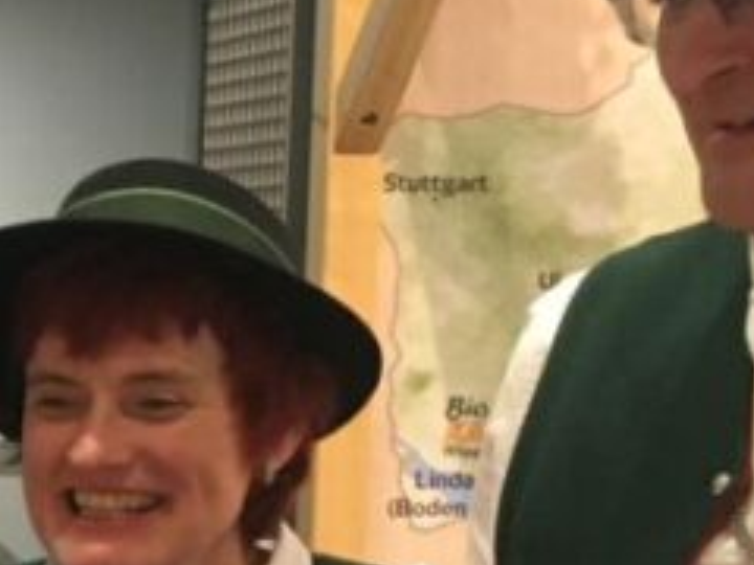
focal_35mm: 129
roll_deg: +0.7
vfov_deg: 11.4
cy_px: 579
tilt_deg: -6.3
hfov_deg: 13.6
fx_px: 2810
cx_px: -638
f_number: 2.2
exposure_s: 1/33
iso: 160
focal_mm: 4.15
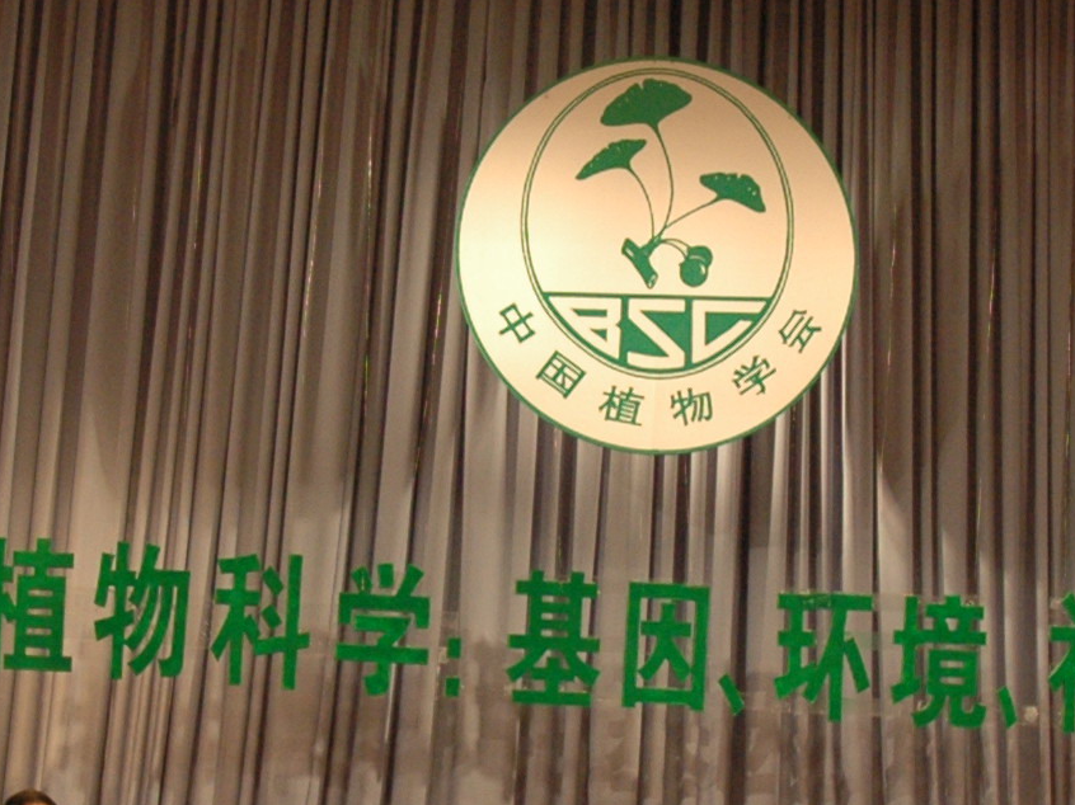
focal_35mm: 123
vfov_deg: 12.0
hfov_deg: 16.0
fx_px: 3819
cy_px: 513
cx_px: 624
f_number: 4
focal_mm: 24
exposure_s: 1/60
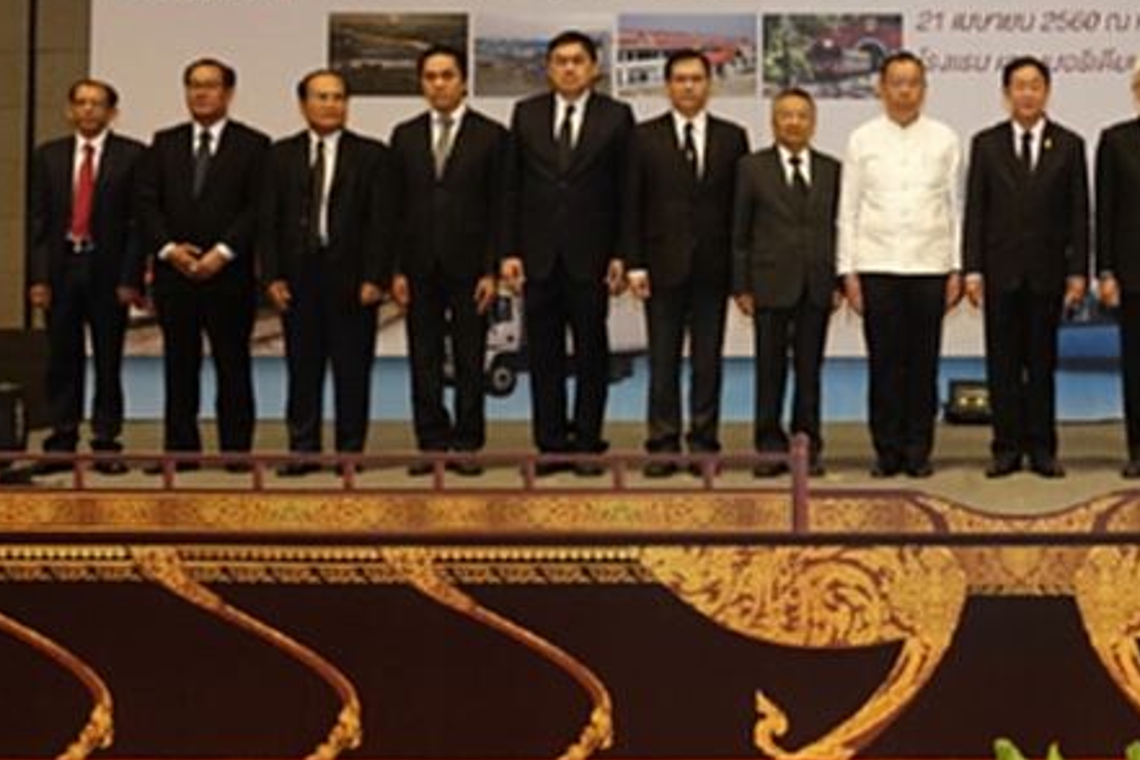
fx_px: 1837
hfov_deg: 33.3
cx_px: 941
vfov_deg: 23.2
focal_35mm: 58
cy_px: 218
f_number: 2.8
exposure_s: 1/125
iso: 1000
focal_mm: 11.56
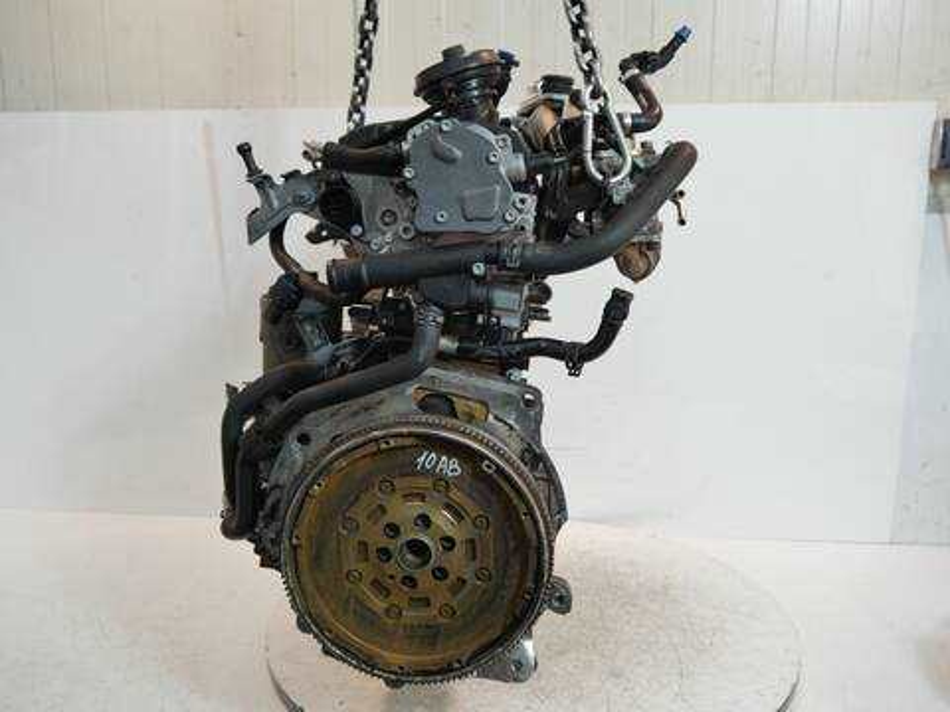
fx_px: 878
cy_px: 356
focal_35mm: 32
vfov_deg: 44.2
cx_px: 475
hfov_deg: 56.8
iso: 250
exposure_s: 1/60
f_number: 3.8
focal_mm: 16
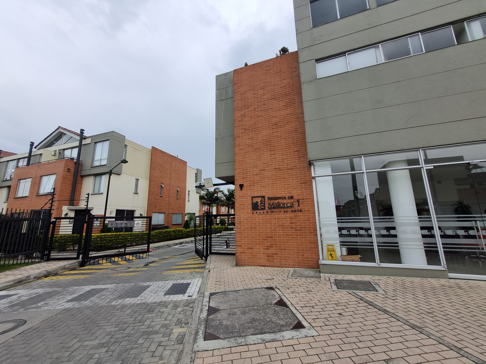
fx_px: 183
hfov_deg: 106.2
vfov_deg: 89.9
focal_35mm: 13
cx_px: 243
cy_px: 182
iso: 50
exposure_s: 1/232
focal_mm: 1.74
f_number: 2.2
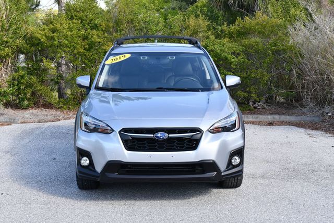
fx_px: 631
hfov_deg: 29.6
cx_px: 167
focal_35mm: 68
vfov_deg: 20.1
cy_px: 112
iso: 200
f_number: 5.6
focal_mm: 34
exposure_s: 1/250
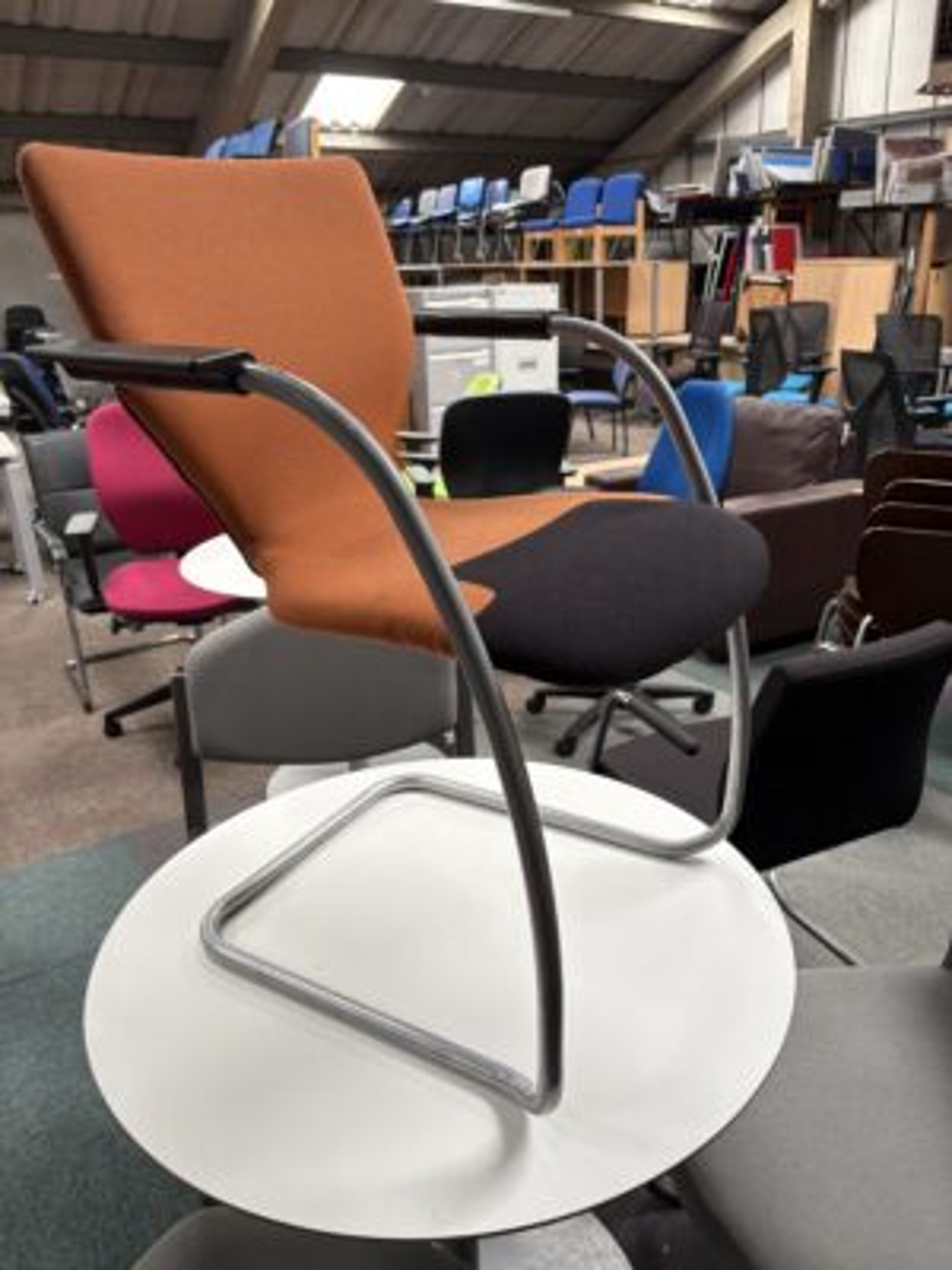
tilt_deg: -20.2
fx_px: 953
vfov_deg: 67.3
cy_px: 635
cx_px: 476
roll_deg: +1.3
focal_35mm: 26
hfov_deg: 53.1
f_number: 1.6
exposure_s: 1/115
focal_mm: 5.96
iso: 125
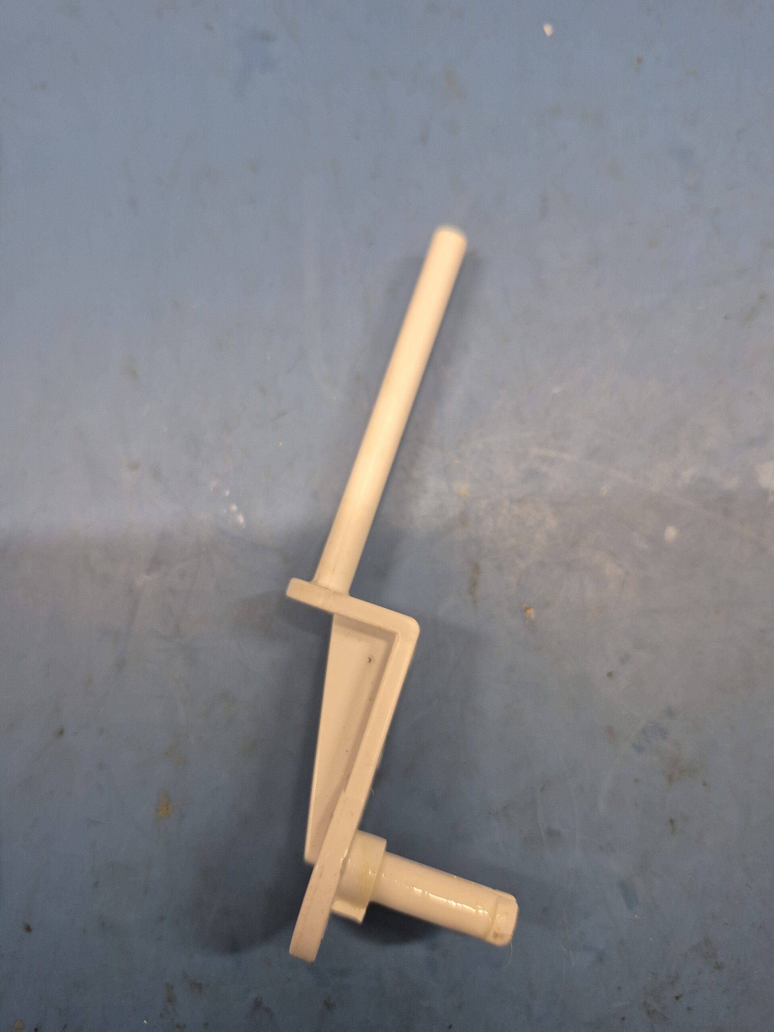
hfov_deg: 58.9
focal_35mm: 23
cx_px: 387
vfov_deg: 73.9
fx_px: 686
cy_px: 516
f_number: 1.8
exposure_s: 1/120
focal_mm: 5.4
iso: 250
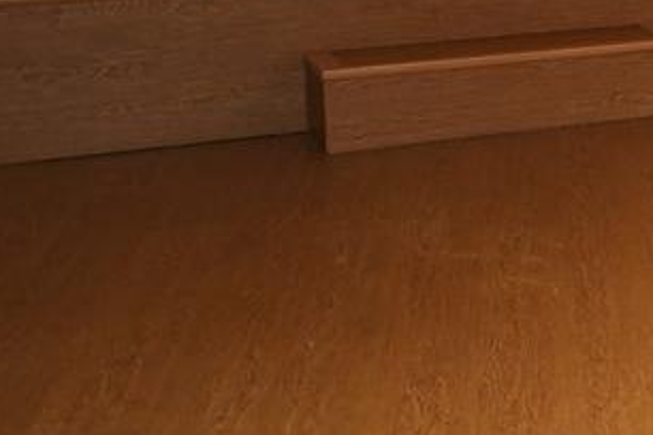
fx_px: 1941
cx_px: 1801
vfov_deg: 12.4
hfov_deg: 12.3
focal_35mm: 107
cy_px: -133
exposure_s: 1/60
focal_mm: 16
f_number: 2.8
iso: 400
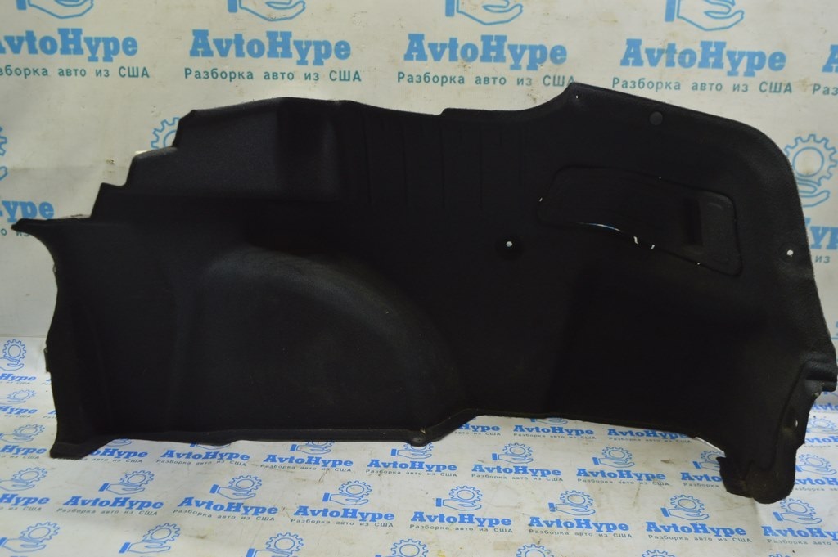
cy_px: 278
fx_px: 768
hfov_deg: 57.3
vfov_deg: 39.9
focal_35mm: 33
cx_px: 419
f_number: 5.6
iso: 400
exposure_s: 1/20
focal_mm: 22
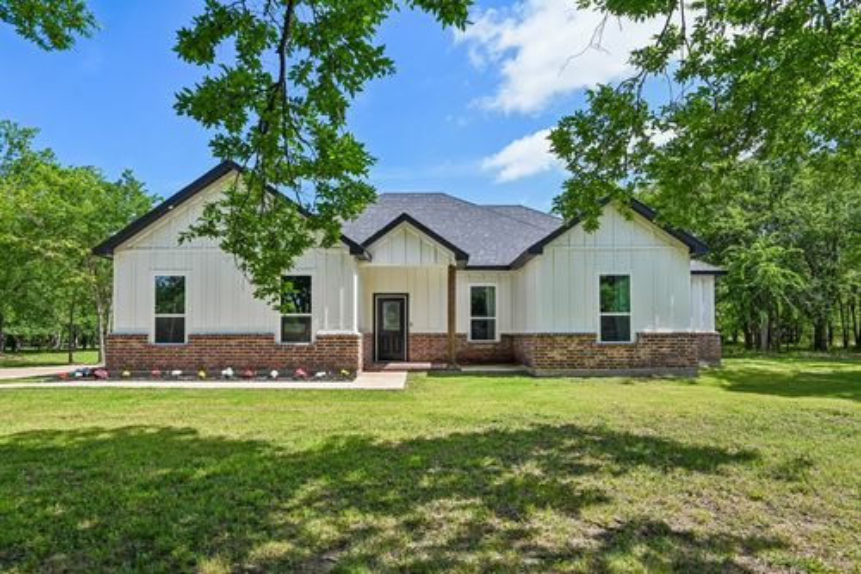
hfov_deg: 86.9
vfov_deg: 64.5
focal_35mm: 19
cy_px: 287
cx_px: 430
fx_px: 454
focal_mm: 19
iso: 400
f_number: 8
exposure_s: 1/640
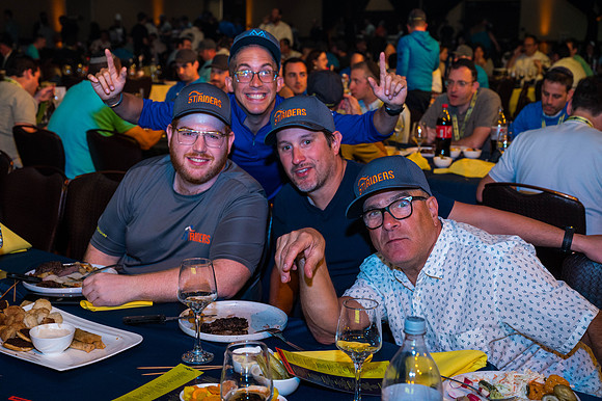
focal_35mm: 49
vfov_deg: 27.5
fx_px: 819
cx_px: 301
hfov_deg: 40.4
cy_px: 200
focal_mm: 49
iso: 2000
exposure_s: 1/125
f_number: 5.6
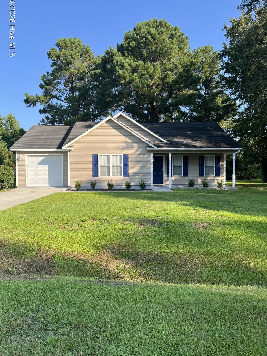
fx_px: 267
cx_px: 134
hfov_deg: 53.1
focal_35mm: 26
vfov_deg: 67.3
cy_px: 178
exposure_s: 1/1028
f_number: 1.6
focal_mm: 5.1
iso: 50
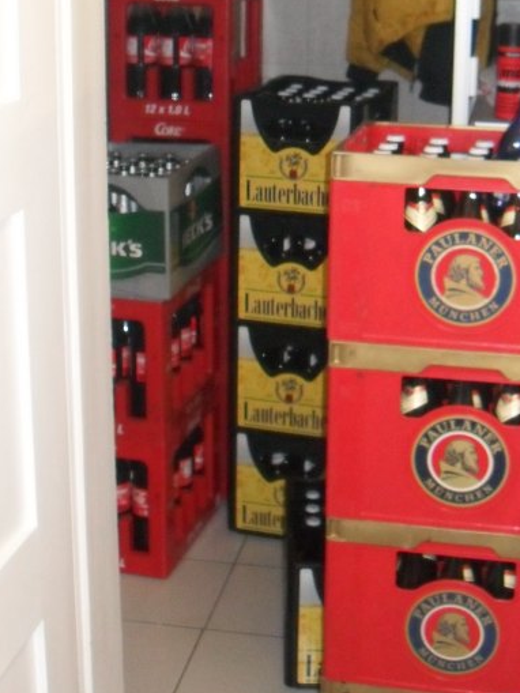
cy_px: 161
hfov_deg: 22.2
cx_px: 324
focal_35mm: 66
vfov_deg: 28.9
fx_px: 1321
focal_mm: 6.2
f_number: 2.8
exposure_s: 1/45
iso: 400
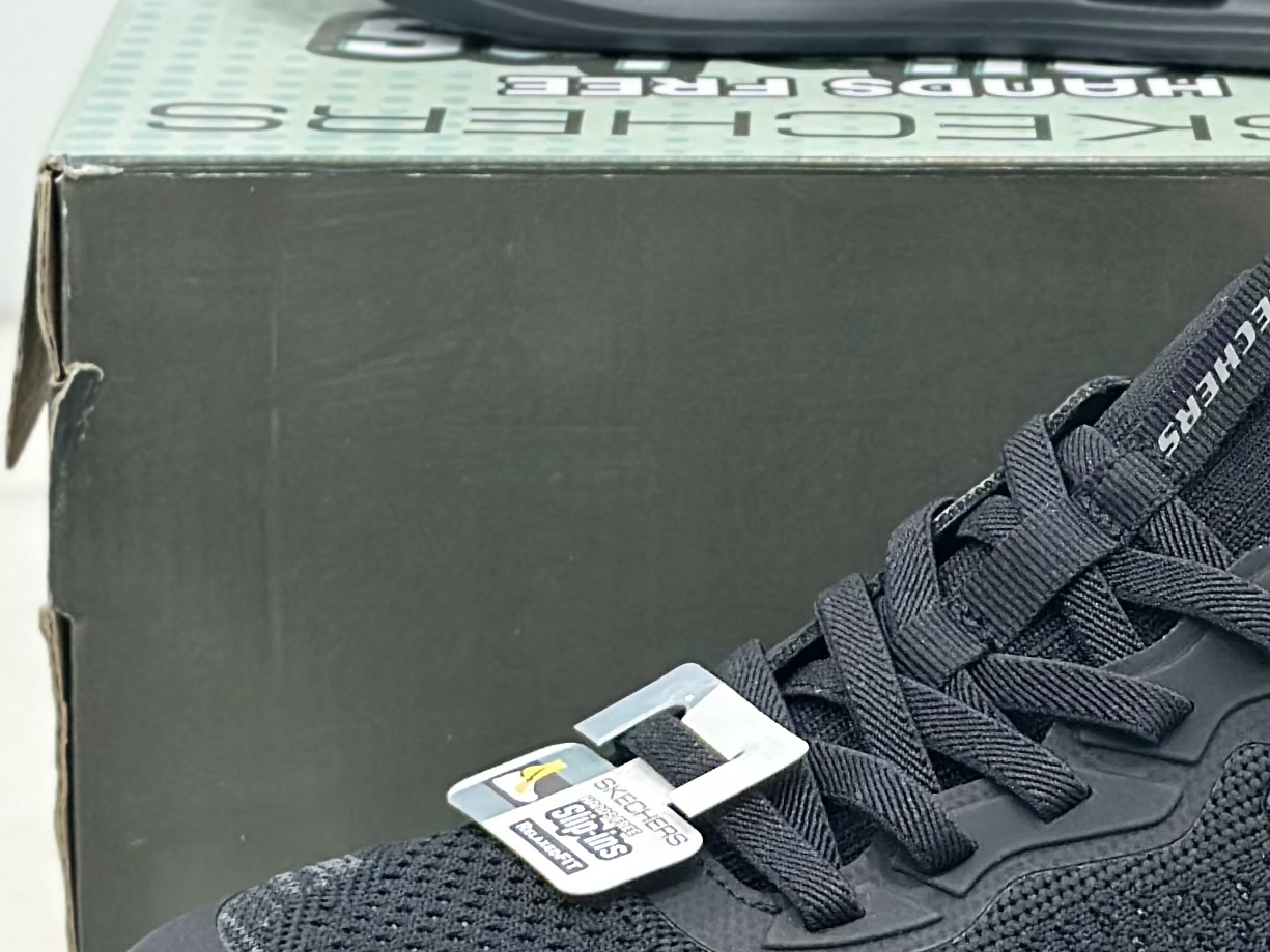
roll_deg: -0.1
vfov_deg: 9.4
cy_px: 83
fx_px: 5797
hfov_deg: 12.4
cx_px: 1094
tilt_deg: -13.1
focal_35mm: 158
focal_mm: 6.86
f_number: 1.78
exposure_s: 1/100
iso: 125
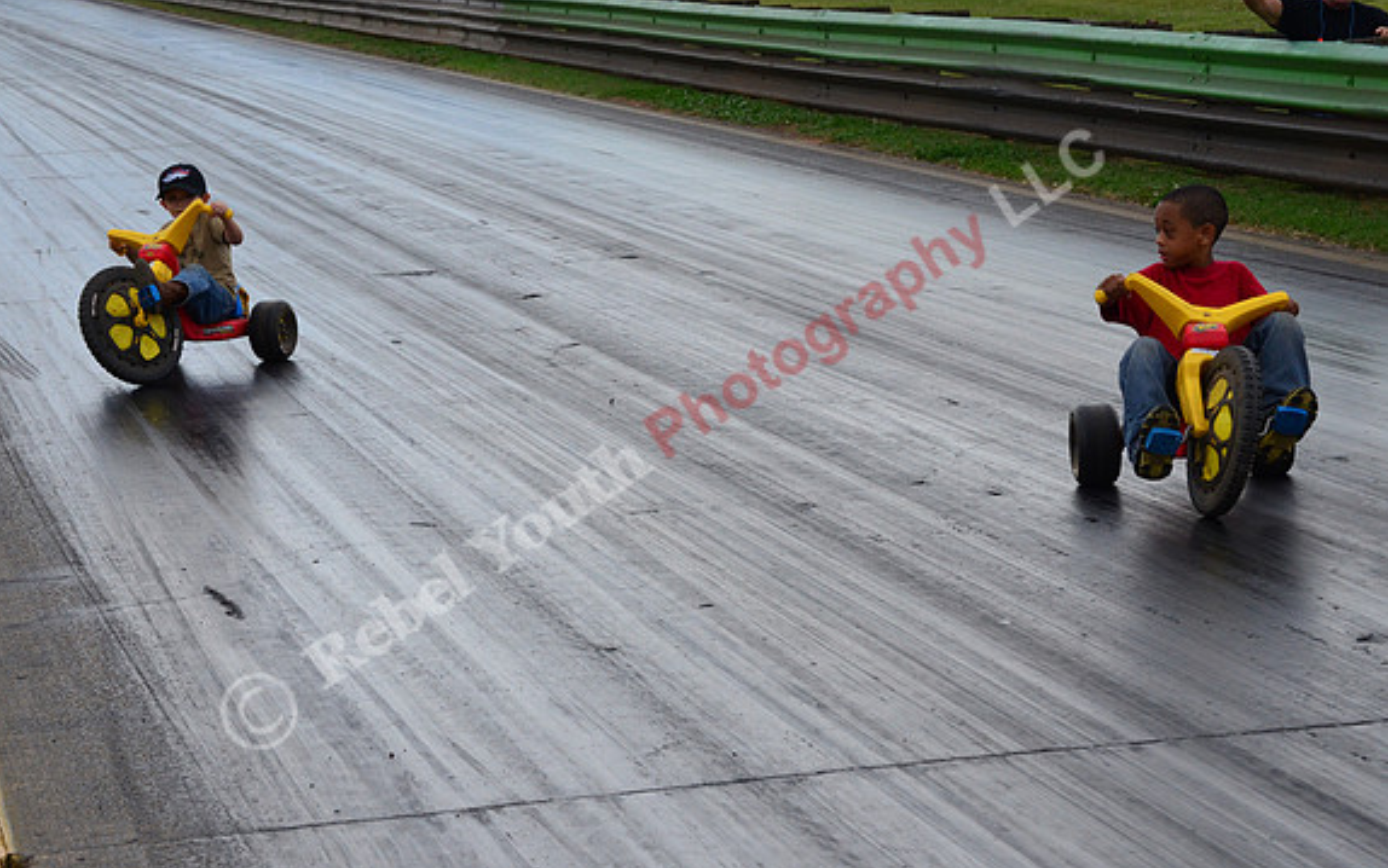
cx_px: 689
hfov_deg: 18.8
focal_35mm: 111
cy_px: 438
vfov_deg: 11.8
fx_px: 4200
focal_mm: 72
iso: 1000
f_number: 10
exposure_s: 1/1600
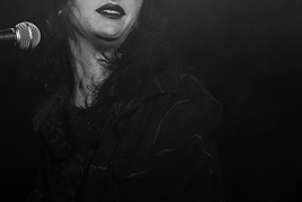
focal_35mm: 444
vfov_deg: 3.1
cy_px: 28
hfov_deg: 4.6
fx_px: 3727
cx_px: 8
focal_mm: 180
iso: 800
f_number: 2.8
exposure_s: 1/200
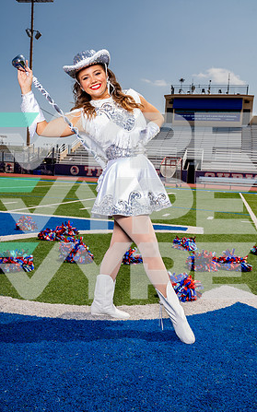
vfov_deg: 51.6
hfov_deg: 33.5
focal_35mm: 38
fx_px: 426
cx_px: 122
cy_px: 206
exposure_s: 1/250
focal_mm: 37
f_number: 11
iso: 200
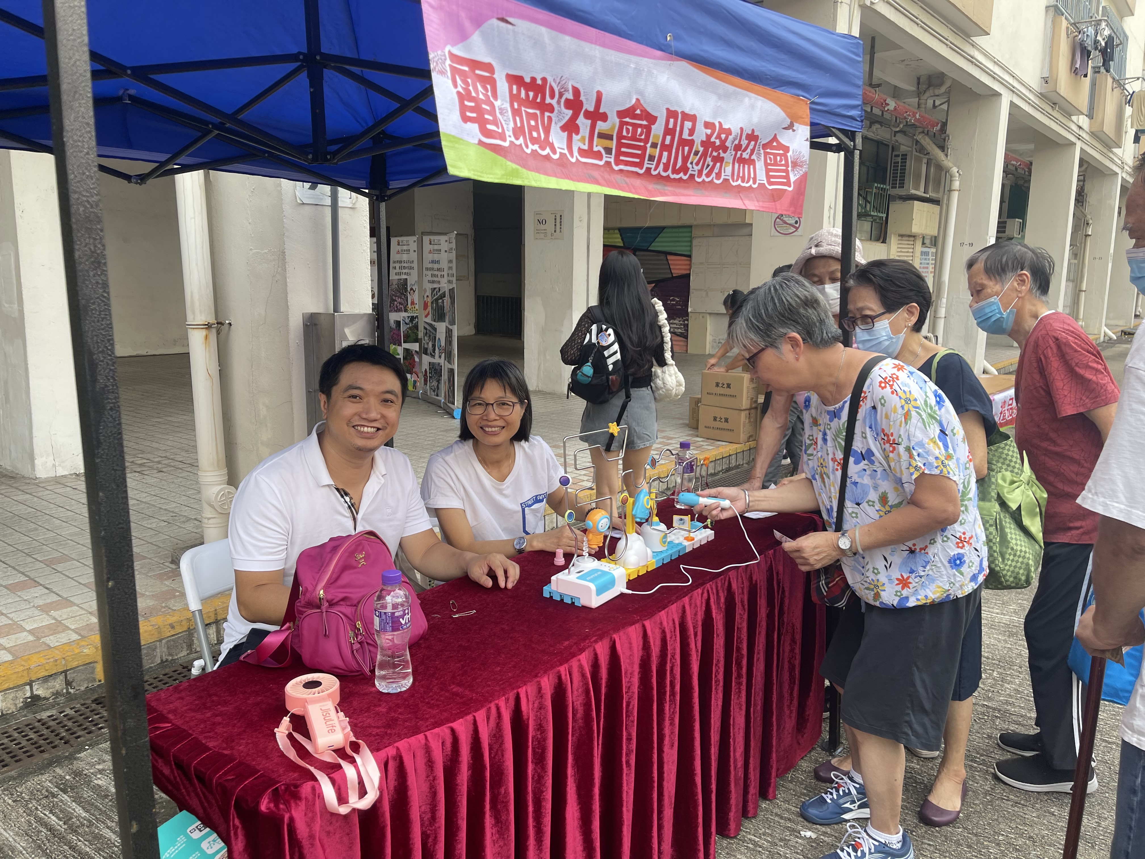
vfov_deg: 54.9
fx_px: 827
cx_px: 572
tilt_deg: -10.9
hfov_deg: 69.4
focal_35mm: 25
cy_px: 430
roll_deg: -1.2
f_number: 1.6
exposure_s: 1/391
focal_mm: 5.1
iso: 32
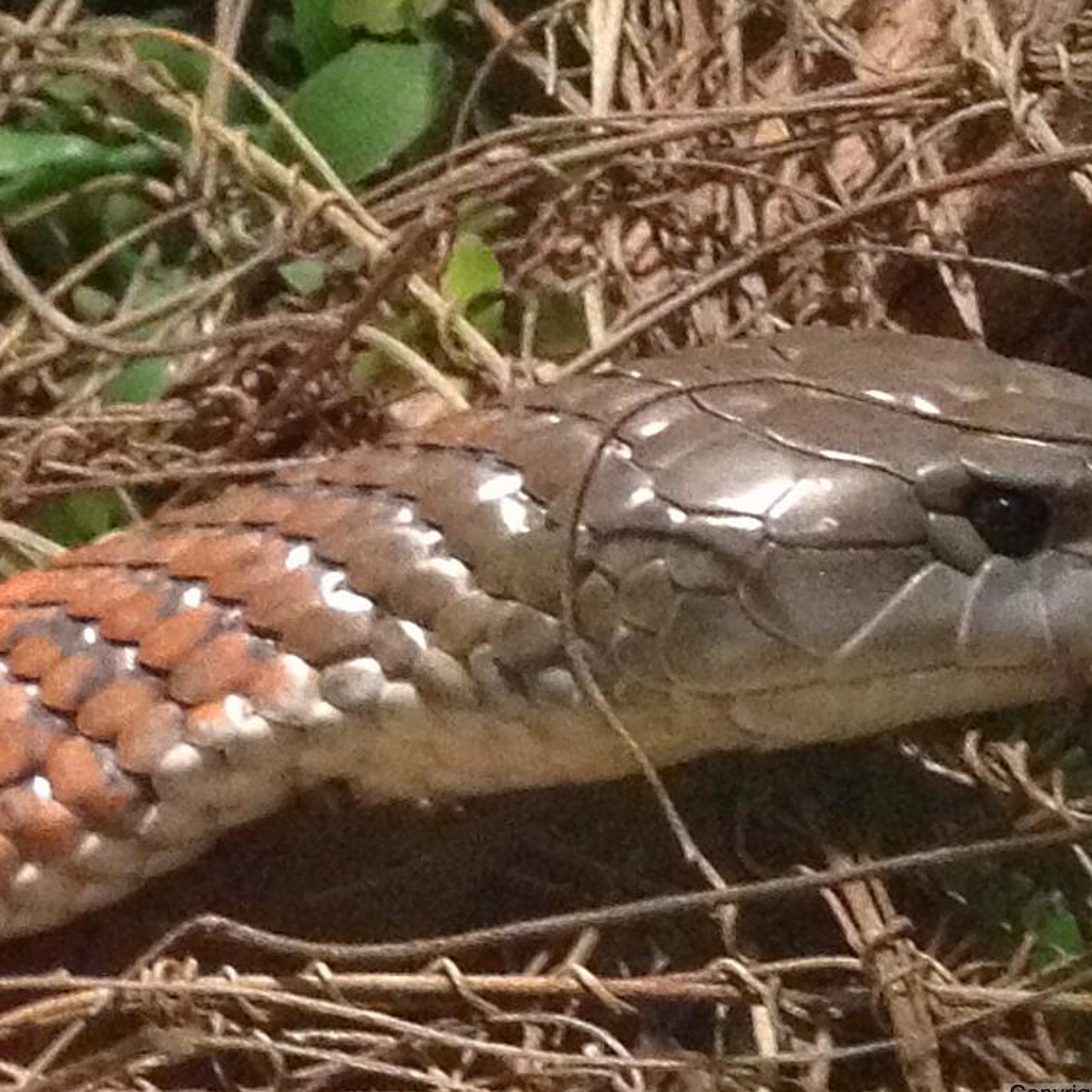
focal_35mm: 42
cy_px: 552
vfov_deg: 40.0
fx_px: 1499
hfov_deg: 40.0
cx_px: 597
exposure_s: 1/15
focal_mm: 4.28
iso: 500
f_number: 2.4
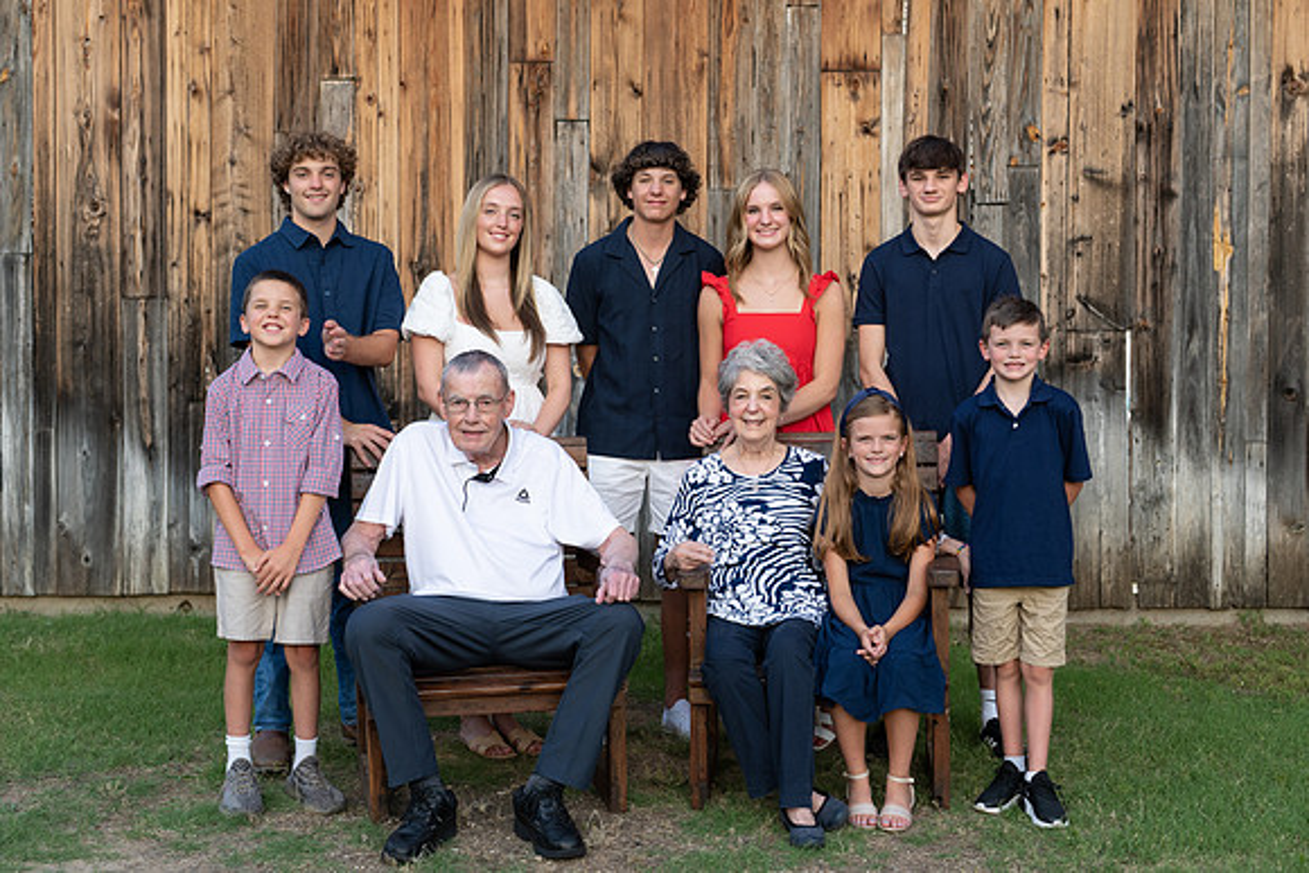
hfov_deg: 36.6
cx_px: 661
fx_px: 1978
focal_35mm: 54
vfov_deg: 24.9
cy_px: 429
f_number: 2.8
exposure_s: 1/500
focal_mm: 50
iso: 200
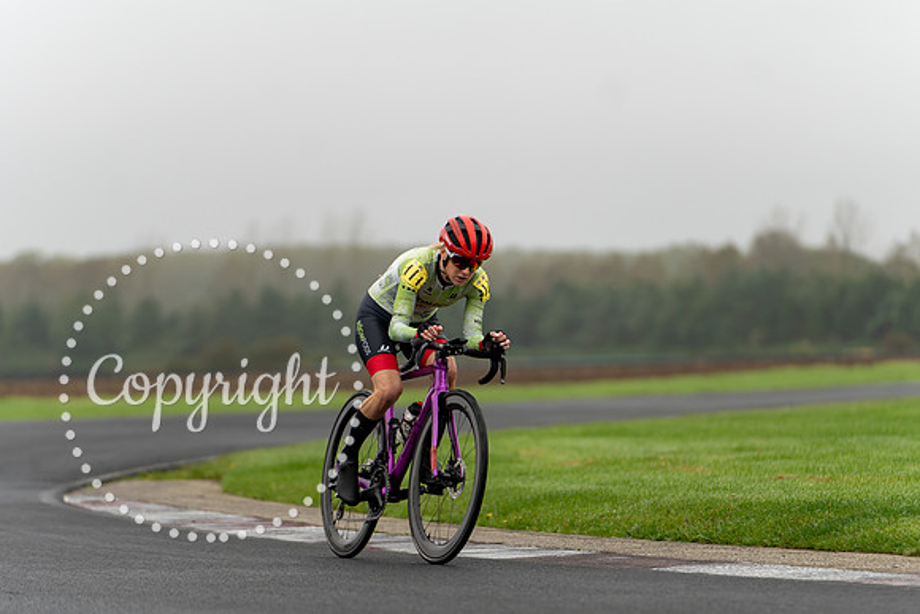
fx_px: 5148
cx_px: 485
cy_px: 373
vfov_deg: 6.8
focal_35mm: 201
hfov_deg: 10.2
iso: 200
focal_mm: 166
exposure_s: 1/1000
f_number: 2.8
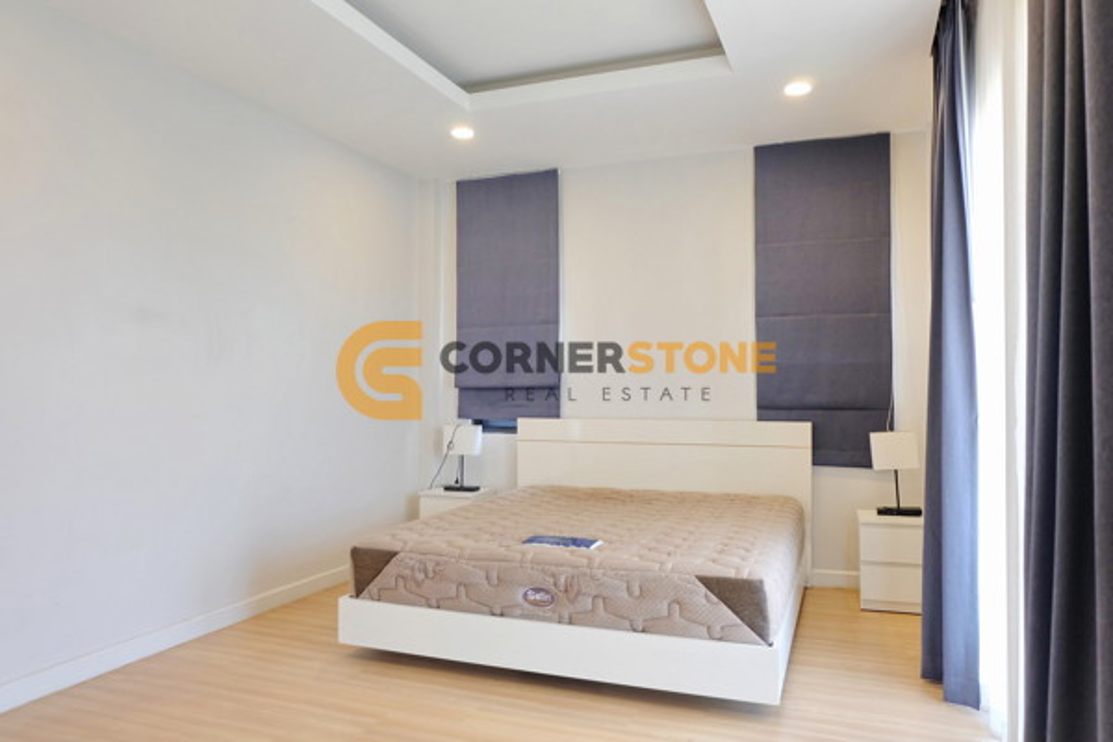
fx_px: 742
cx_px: 556
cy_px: 371
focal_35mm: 24
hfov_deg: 73.7
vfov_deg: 53.1
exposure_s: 1/60
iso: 500
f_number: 3.5
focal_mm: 16
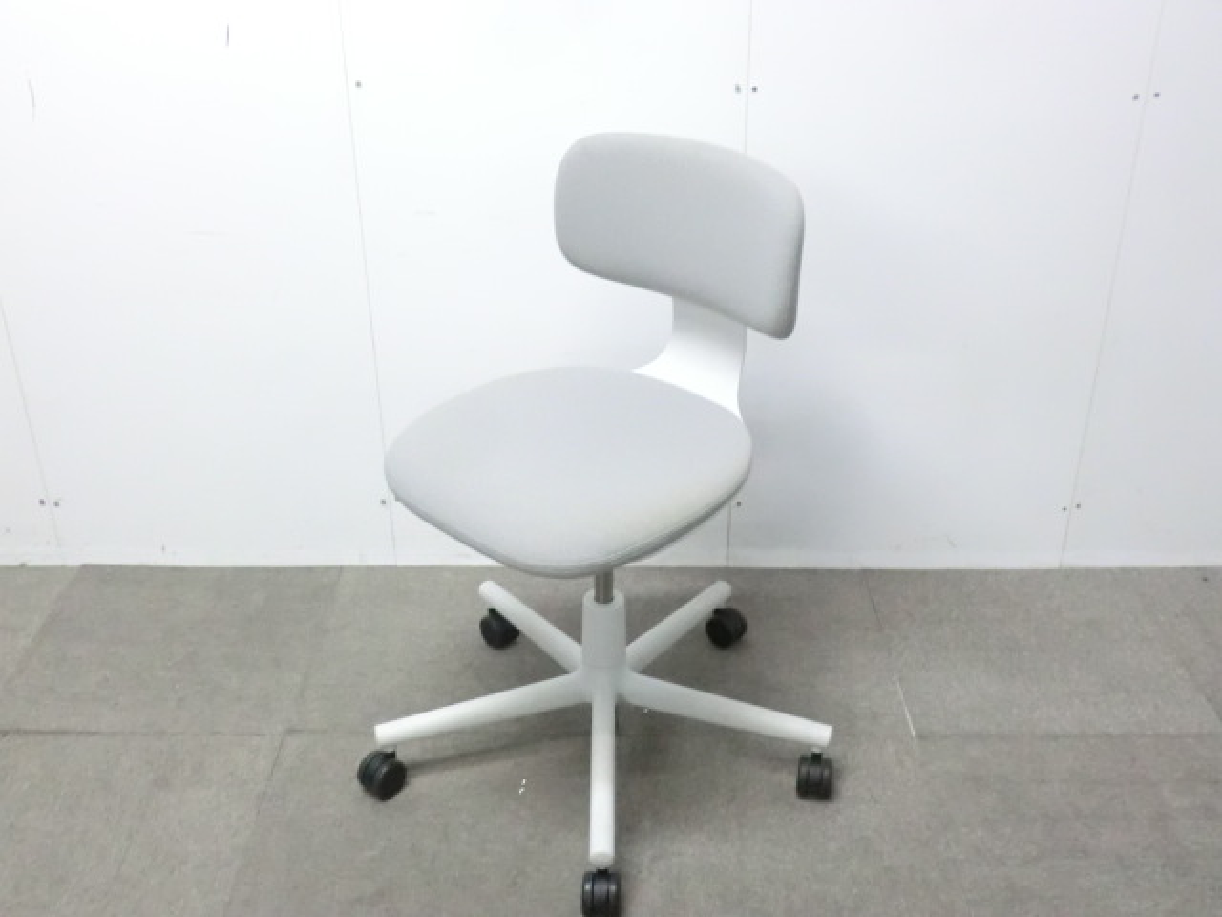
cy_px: 458
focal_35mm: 38
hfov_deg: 49.0
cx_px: 611
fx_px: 1341
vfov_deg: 37.7
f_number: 3.9
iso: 800
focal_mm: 6.9
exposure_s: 1/30
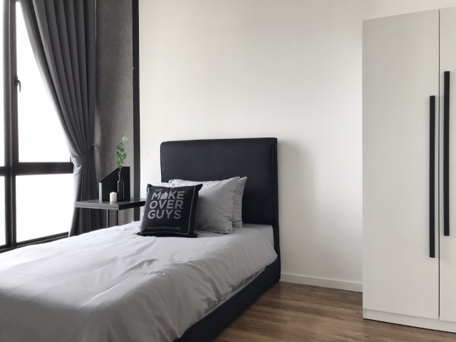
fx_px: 369
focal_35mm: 28
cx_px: 228
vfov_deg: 49.7
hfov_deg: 63.4
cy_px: 171
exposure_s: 1/93
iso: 25
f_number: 1.8
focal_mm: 3.99
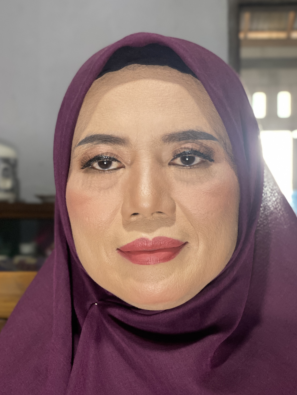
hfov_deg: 22.9
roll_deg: -1.1
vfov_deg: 30.2
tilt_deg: +1.6
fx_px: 732
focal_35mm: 64
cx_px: 152
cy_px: 221
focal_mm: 6
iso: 200
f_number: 2
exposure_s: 1/33
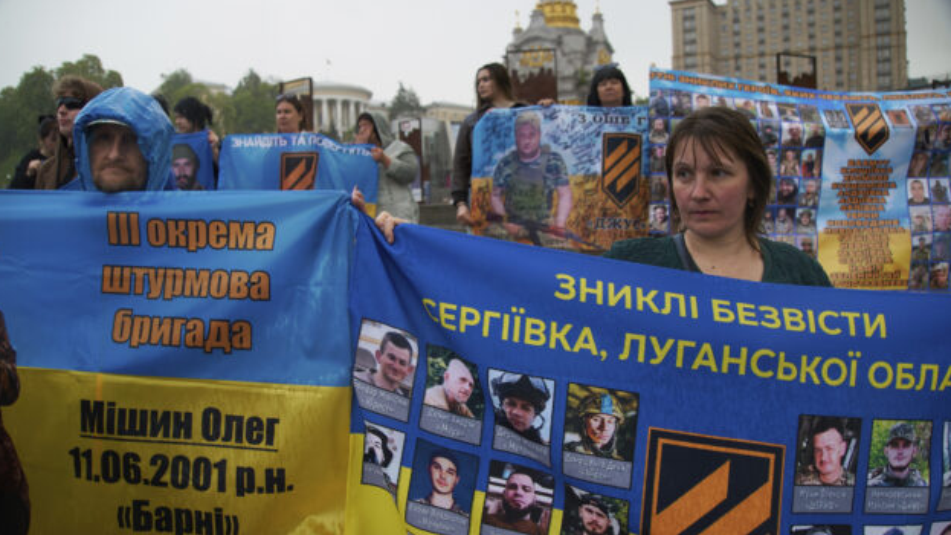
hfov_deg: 71.9
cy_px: 289
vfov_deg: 44.3
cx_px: 472
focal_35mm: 26
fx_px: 655
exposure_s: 1/50
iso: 400
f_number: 4
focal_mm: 24
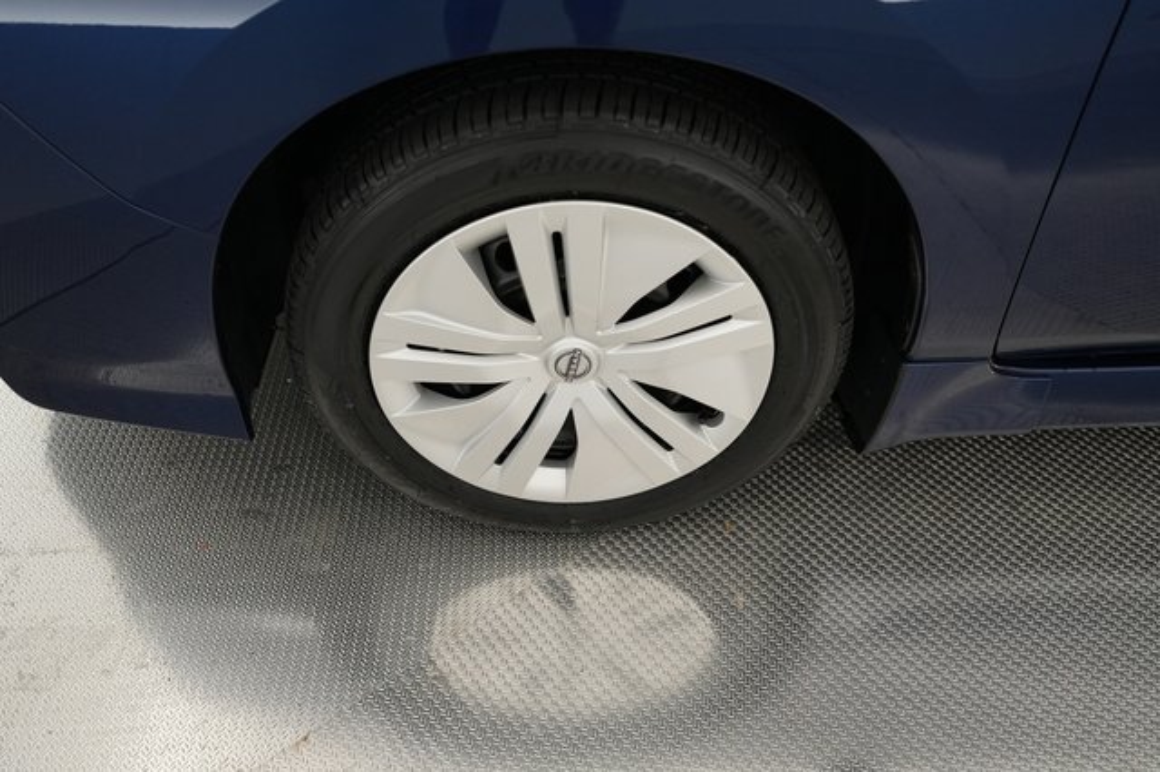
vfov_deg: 46.4
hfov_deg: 65.5
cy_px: 386
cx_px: 580
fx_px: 902
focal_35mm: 28
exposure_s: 1/250
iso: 2500
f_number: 2.8
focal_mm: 28
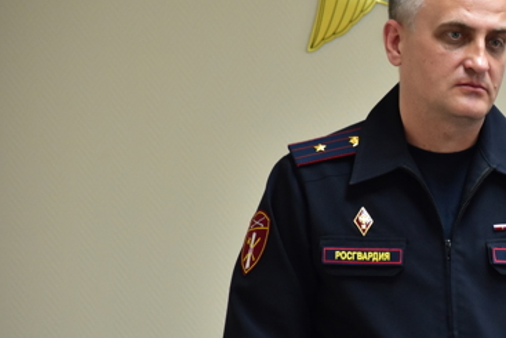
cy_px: 203
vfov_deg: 3.2
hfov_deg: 4.8
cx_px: 501
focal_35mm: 428
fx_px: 6018
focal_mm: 140
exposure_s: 1/80
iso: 1600
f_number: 5.6
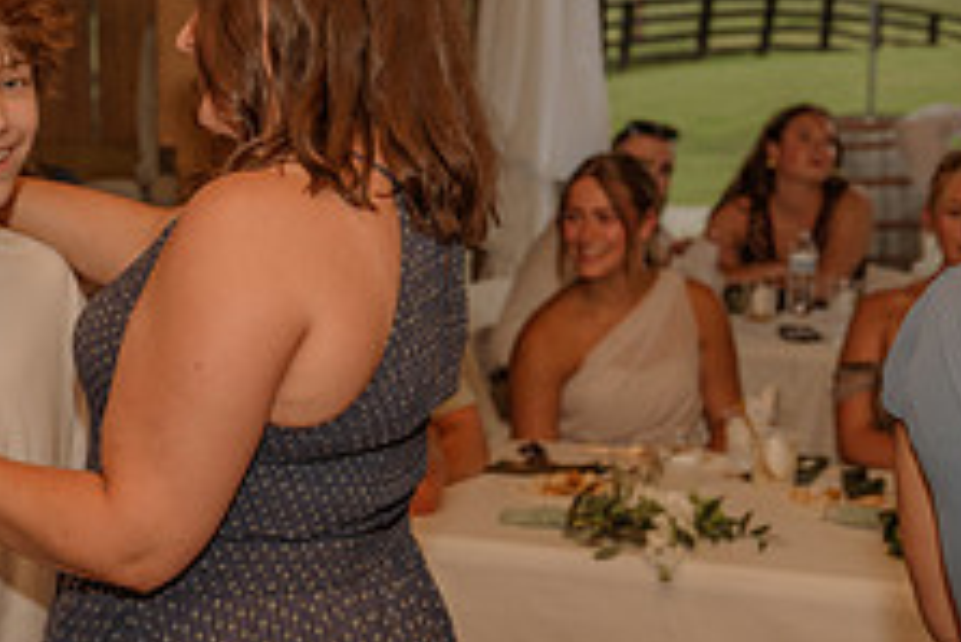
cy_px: 293
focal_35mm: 87
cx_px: 99
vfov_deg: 15.7
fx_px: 2324
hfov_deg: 22.8
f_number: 4
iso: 320
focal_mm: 33.5
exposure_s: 1/200
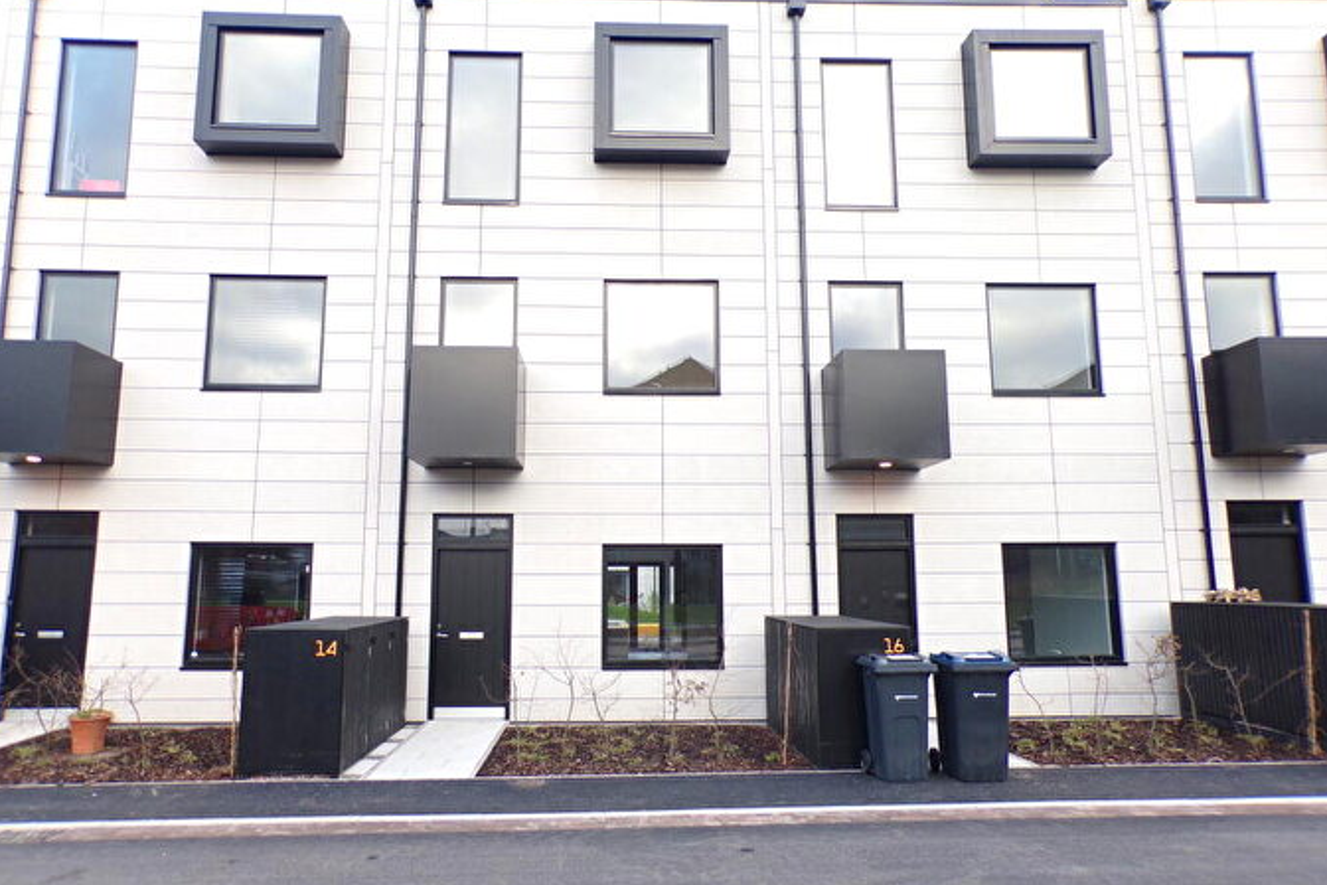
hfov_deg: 69.4
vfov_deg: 49.6
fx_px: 958
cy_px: 445
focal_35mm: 26
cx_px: 642
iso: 80
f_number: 3
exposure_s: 1/60
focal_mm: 4.3
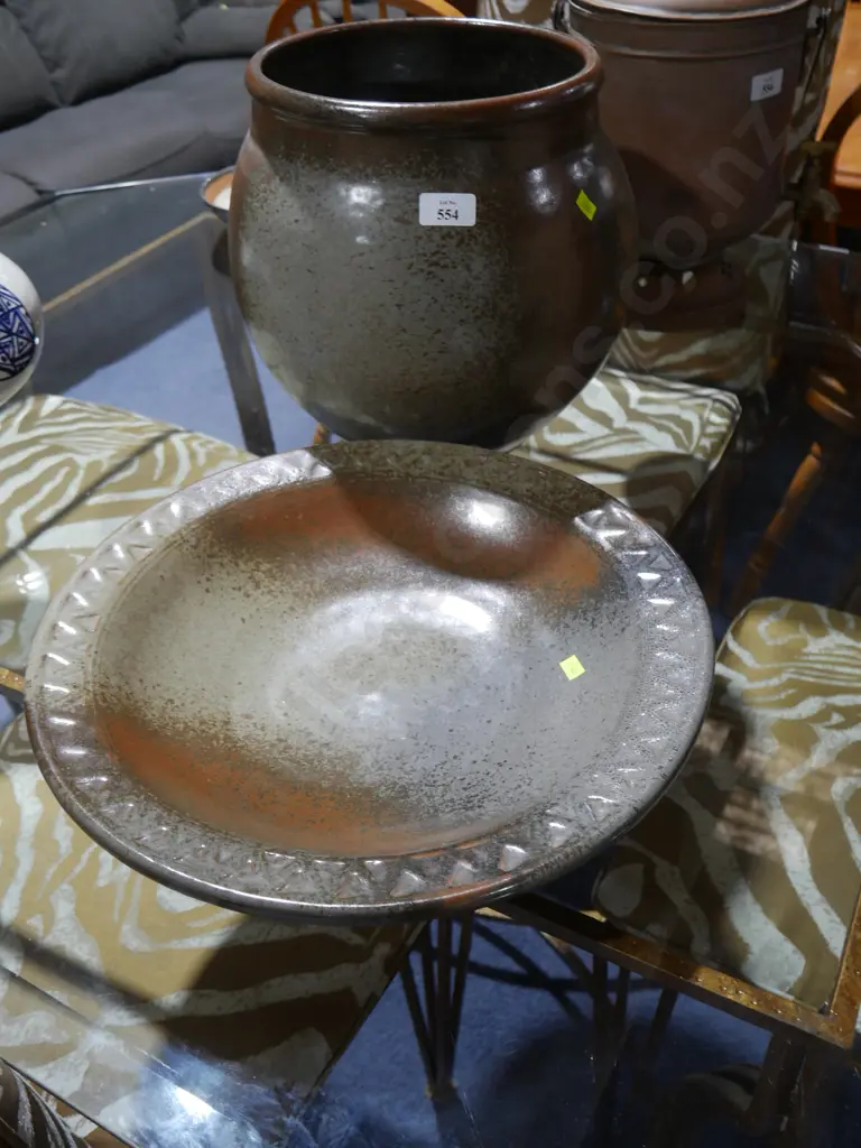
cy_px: 574
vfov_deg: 56.8
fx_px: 1061
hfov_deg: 44.2
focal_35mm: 32
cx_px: 430
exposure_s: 1/60
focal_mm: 16
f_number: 3.6
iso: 400
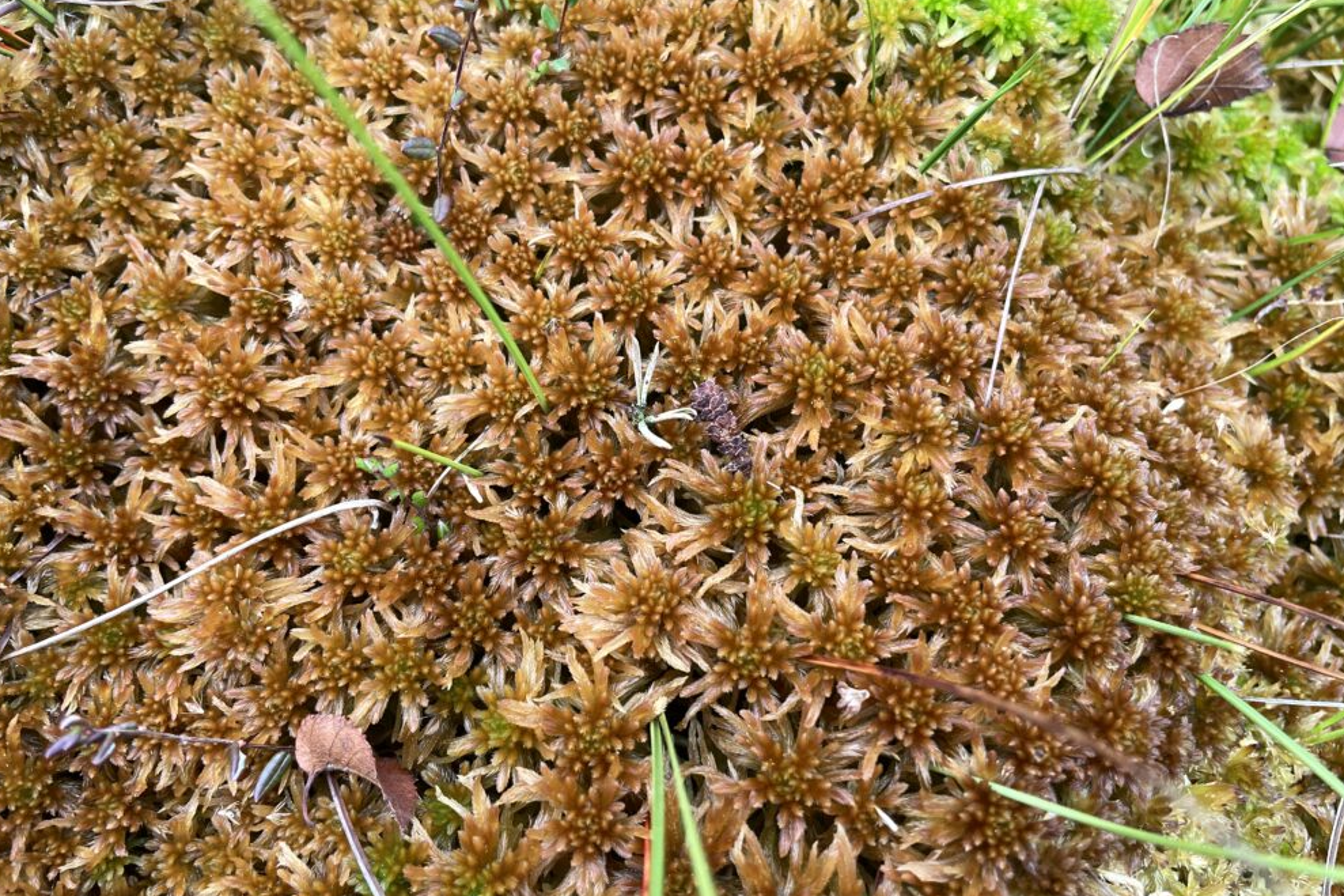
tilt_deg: -64.9
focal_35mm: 28
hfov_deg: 65.5
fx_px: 1045
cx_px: 679
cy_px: 408
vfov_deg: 46.3
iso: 125
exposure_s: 1/121
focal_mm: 4.2
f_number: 1.6
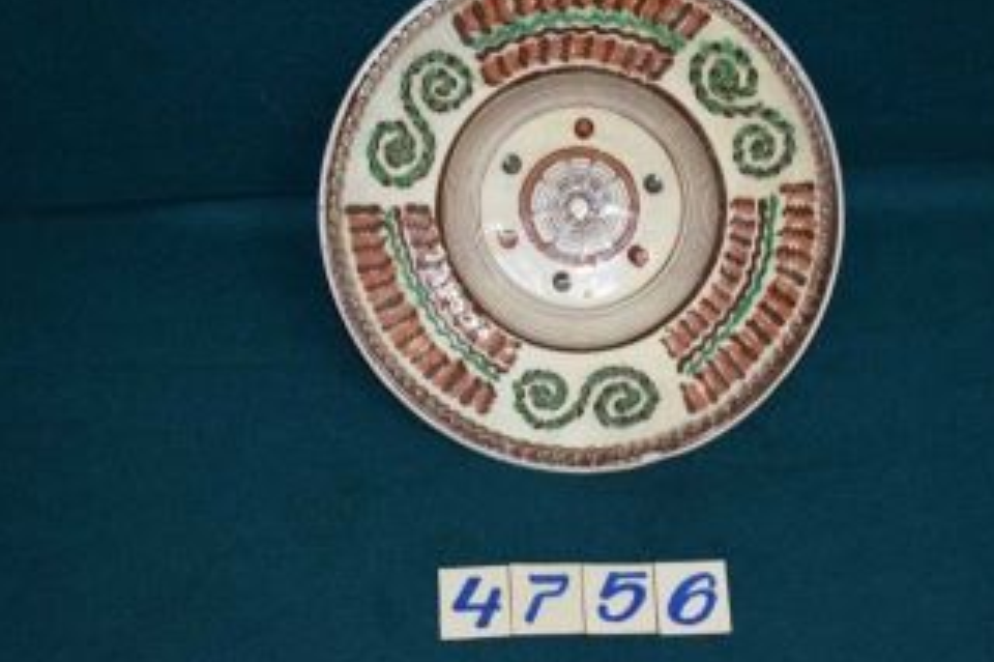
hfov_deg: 22.6
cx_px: 559
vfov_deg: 15.2
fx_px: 2484
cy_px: 289
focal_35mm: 90
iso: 1400
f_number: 5.3
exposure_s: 1/30
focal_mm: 48
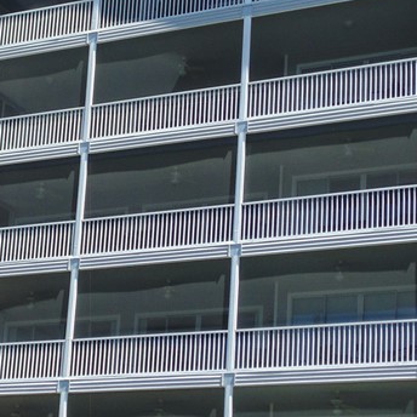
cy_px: 242
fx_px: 1472
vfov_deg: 16.1
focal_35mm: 108
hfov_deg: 16.1
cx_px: 107
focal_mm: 7.4
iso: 80
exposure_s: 1/500
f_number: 3.6
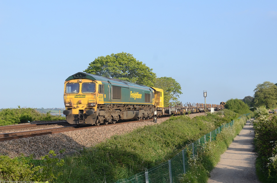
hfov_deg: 35.1
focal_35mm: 57
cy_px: 92
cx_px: 138
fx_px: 438
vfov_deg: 23.7
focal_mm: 38
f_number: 6.3
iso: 400
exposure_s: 1/800
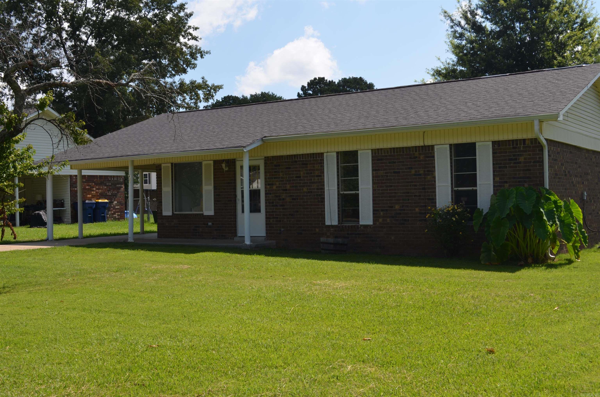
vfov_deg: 30.7
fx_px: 723
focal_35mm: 44
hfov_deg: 45.0
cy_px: 198
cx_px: 300
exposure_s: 1/200
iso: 100
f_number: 10
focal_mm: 29
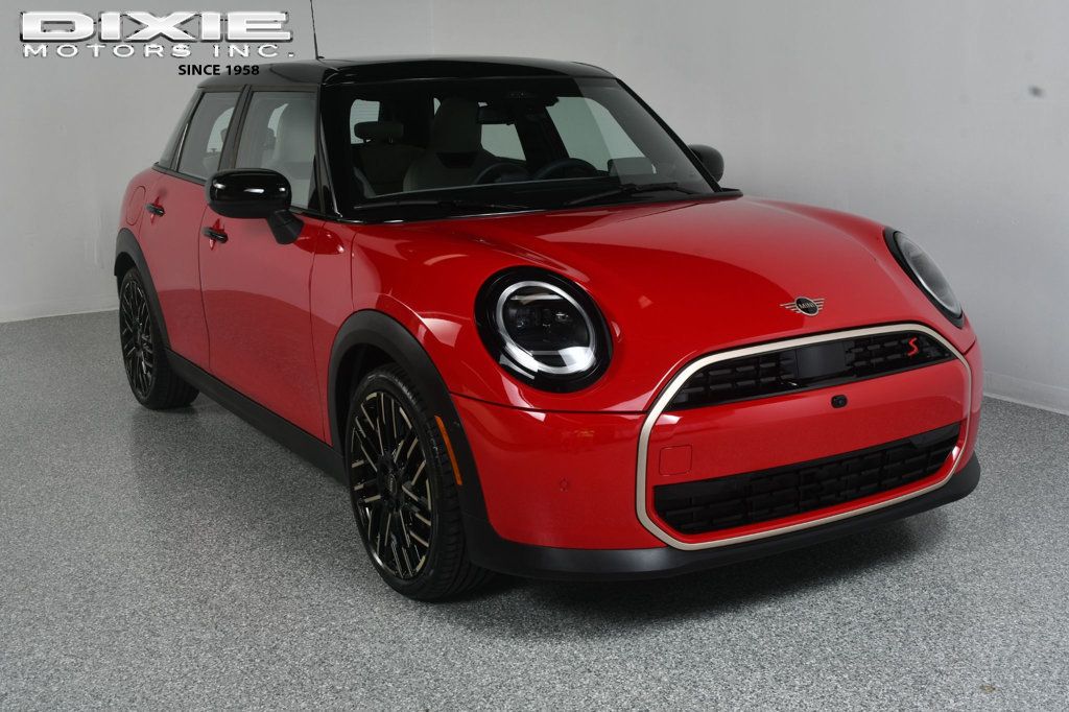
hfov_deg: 48.5
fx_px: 1187
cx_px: 534
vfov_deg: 33.4
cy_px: 356
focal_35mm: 40
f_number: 13
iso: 100
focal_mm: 27
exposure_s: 1/160
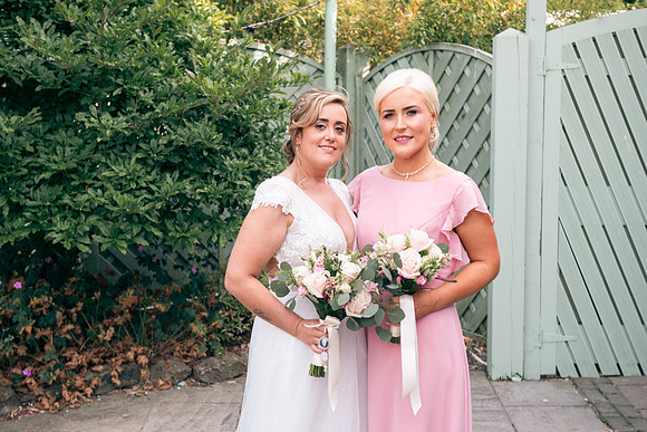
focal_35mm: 60
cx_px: 324
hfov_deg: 33.4
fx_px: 1079
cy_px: 216
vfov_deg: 22.6
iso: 100
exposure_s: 1/100
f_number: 5.6
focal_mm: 60
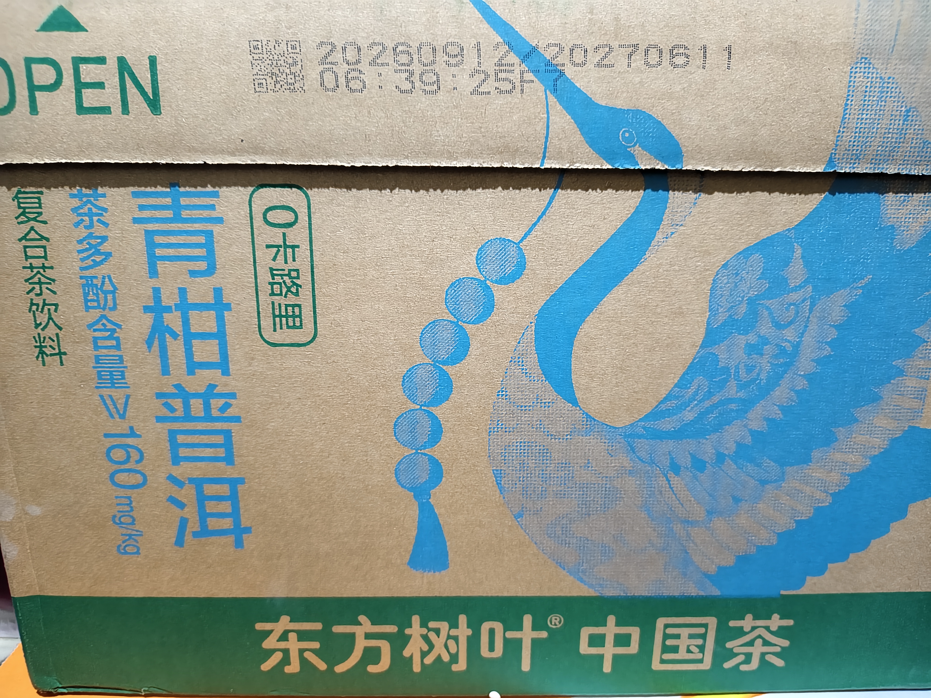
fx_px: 619
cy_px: 349
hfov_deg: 73.9
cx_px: 466
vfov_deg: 58.9
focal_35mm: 23
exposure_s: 1/20
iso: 2494
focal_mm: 5.56
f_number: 1.88
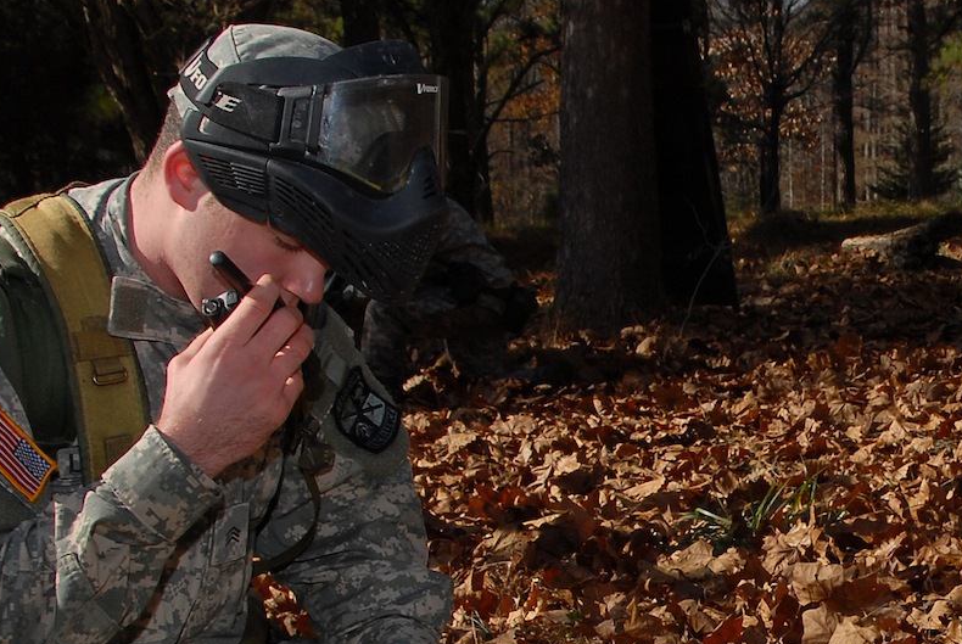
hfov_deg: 23.9
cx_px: 917
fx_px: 2194
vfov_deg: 16.6
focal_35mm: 82
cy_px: 527
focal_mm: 18
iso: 100
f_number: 8
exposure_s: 1/250
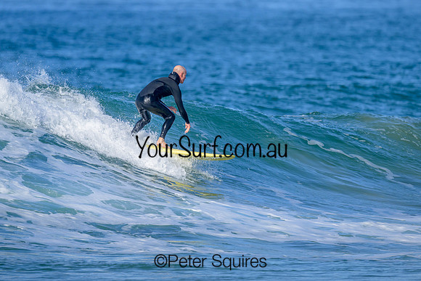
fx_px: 12873
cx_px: 196
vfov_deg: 1.3
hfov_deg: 1.9
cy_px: 111
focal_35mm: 1101
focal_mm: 800
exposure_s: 1/2000
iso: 320
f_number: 6.3
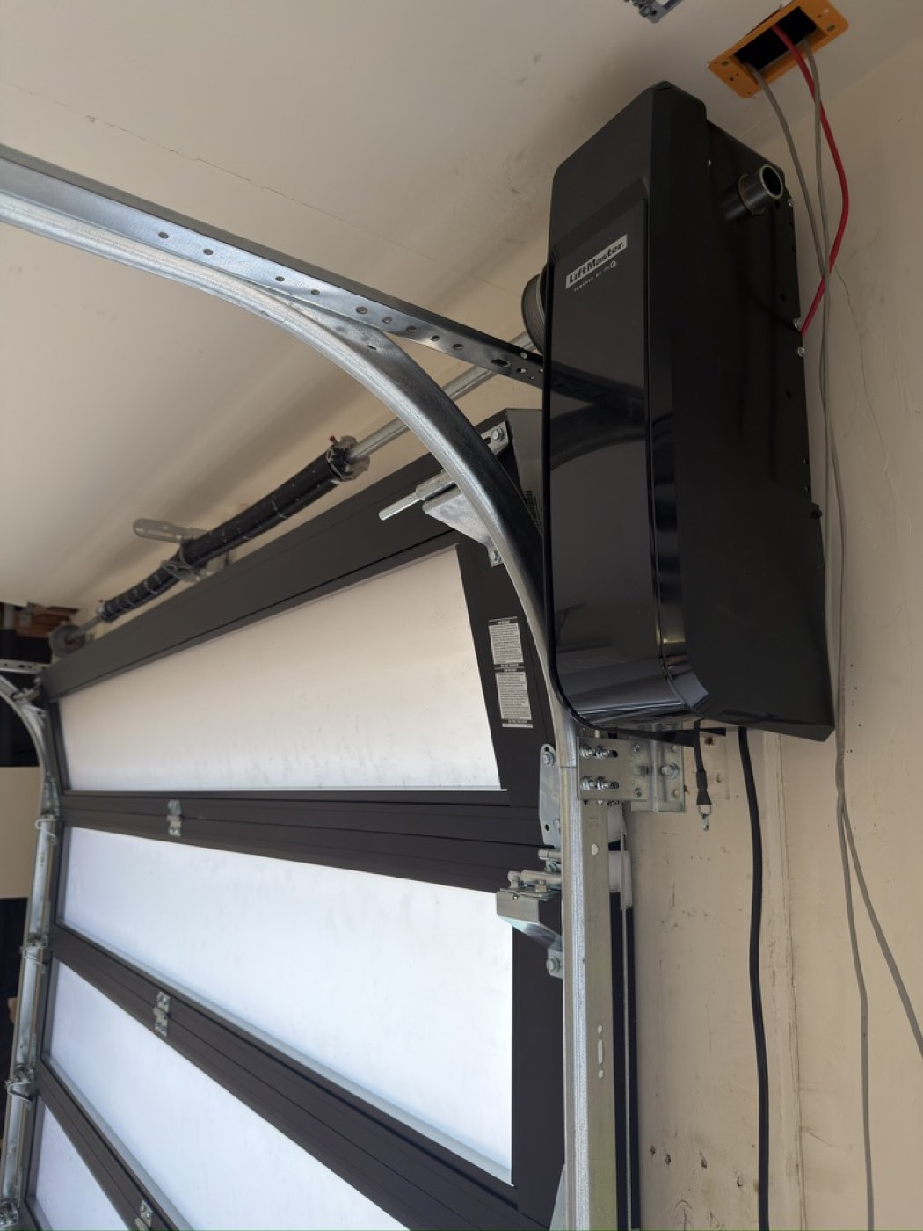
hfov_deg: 56.8
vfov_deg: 71.6
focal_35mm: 24
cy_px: 616
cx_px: 462
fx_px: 853
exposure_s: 1/384
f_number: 1.78
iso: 80
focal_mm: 6.76
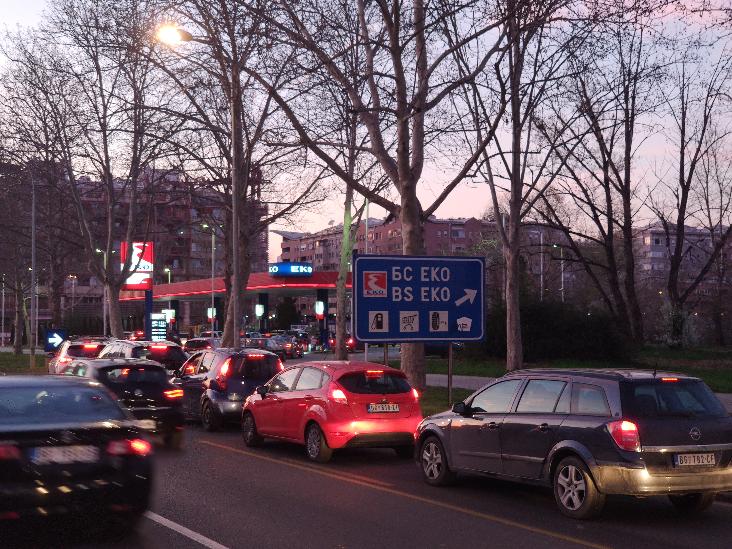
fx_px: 656
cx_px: 366
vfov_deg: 45.4
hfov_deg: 58.4
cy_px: 274
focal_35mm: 31
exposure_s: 1/50
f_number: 2.2
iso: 501
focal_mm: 6.22
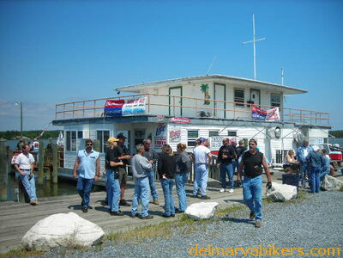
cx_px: 172
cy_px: 129
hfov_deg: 49.0
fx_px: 377
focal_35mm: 38
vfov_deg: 37.7
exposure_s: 1/201
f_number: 6.4
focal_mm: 6.3
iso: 50
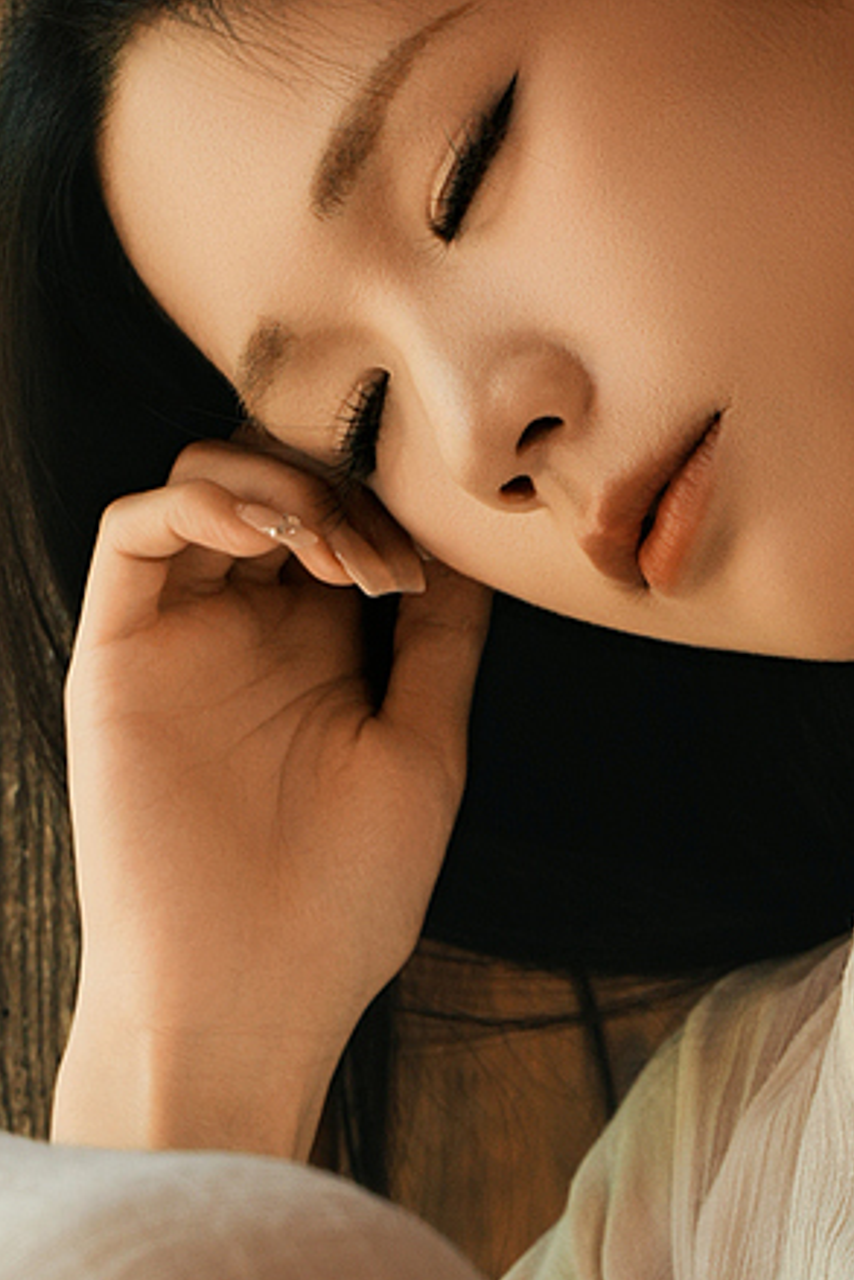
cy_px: 624
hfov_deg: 4.5
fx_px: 10879
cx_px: 869
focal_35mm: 306
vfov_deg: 6.7
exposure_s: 1/400
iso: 100
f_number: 3.2
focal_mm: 70
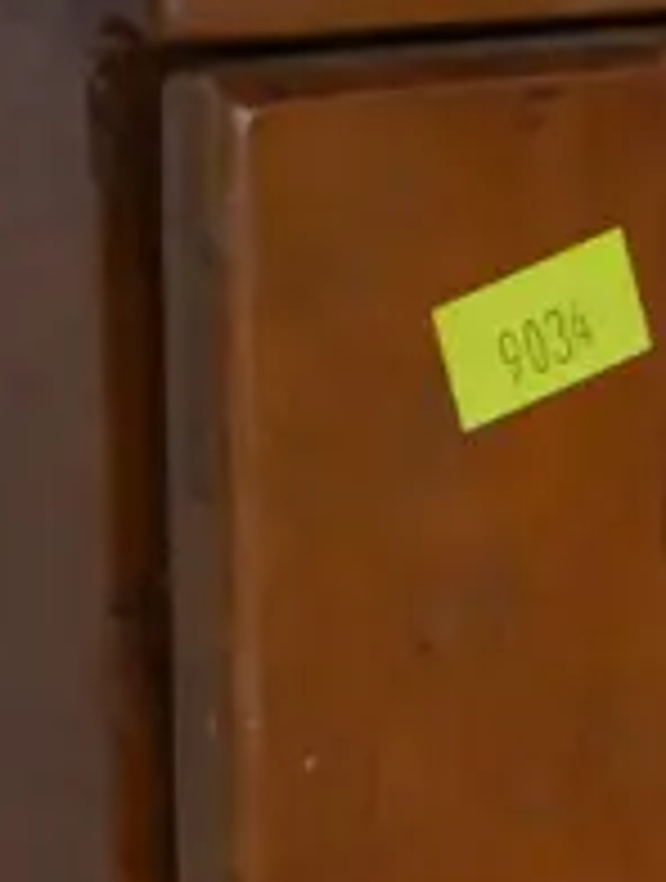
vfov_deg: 6.9
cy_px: 2066
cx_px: 1217
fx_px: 6922
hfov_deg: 5.4
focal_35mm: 271
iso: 2500
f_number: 5.3
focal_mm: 26
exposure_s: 1/60
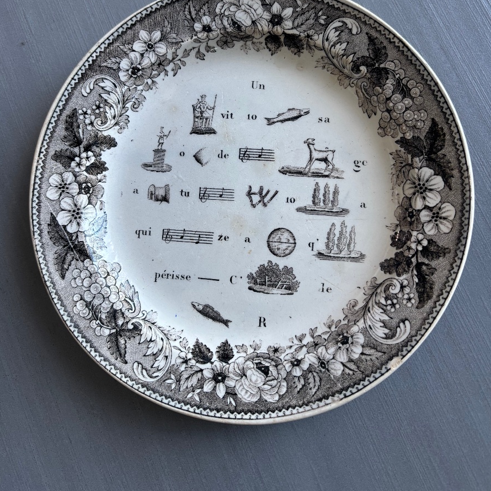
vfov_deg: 51.8
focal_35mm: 31
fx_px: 497
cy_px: 175
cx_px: 245
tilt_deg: -79.2
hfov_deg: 52.5
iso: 100
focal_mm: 5.96
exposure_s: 1/121
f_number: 1.6
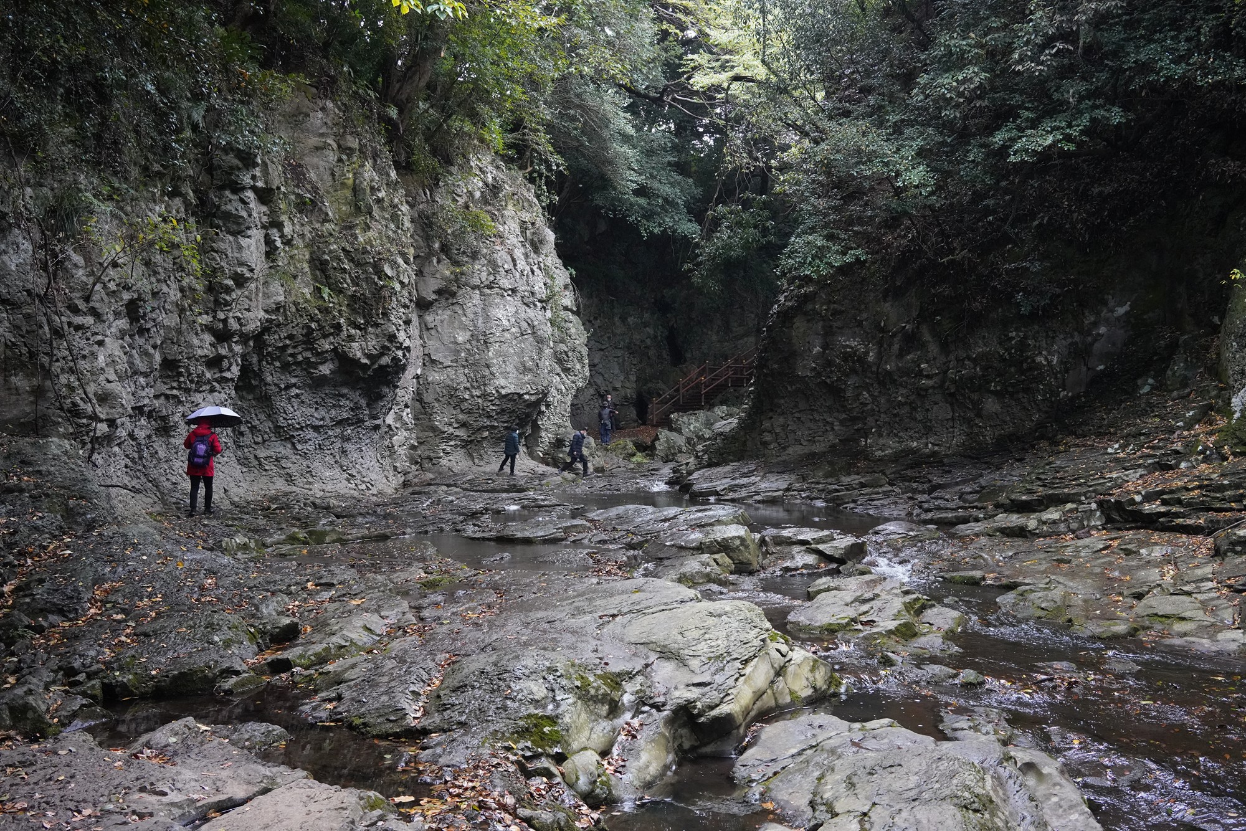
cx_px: 623
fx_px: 1211
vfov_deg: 37.9
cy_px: 416
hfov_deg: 54.4
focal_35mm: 35
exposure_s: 1/100
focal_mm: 35
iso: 6400
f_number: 7.1
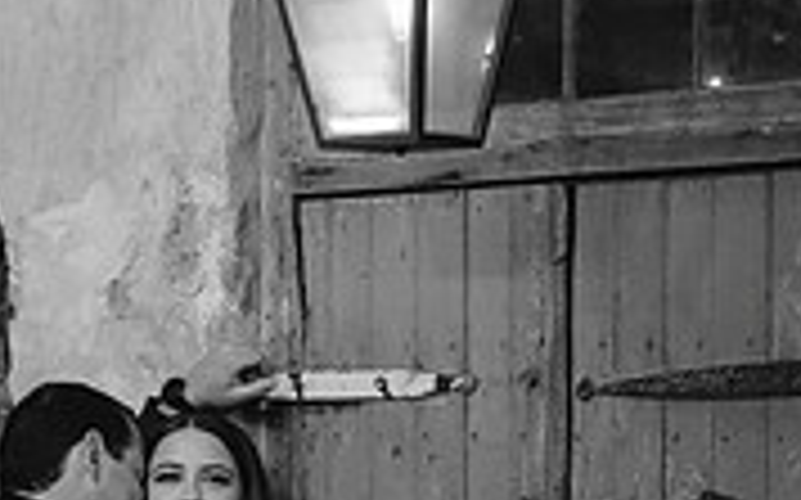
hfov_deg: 16.2
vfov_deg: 10.1
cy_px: 509
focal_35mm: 129
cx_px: 410
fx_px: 2814
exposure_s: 1/160
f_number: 1.8
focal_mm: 50
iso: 3200
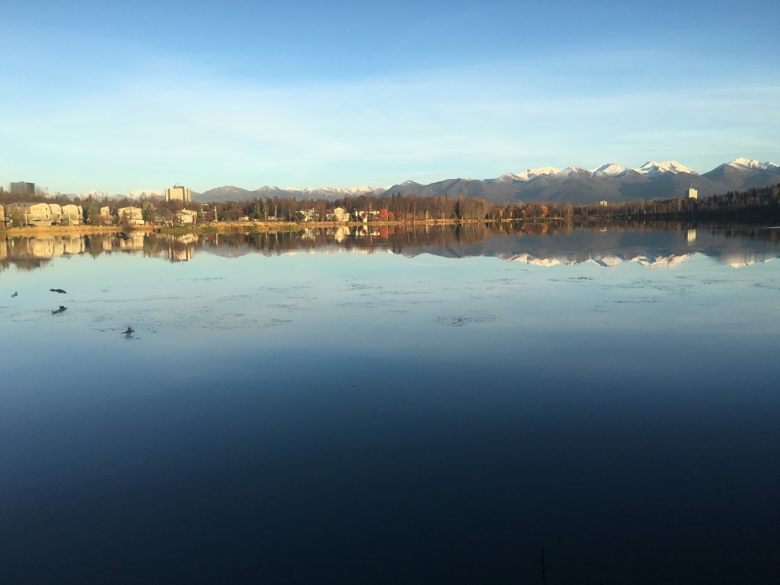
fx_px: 653
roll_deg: +1.2
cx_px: 390
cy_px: 292
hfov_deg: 61.7
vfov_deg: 48.2
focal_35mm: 29
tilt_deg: -5.0
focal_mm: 4.15
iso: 25
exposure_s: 1/754
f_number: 2.2
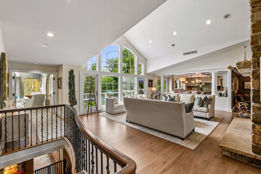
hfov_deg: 96.7
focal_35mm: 16
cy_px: 87
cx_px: 130
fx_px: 116
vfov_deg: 73.7
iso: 1250
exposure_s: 1/80
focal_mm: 16
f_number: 13
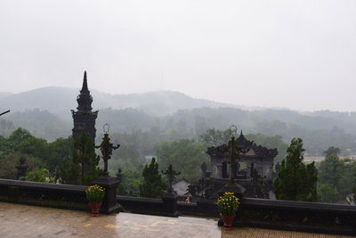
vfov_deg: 35.5
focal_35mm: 38
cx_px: 178
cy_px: 119
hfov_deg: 51.3
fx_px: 371
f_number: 8
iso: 400
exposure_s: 1/80
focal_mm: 25
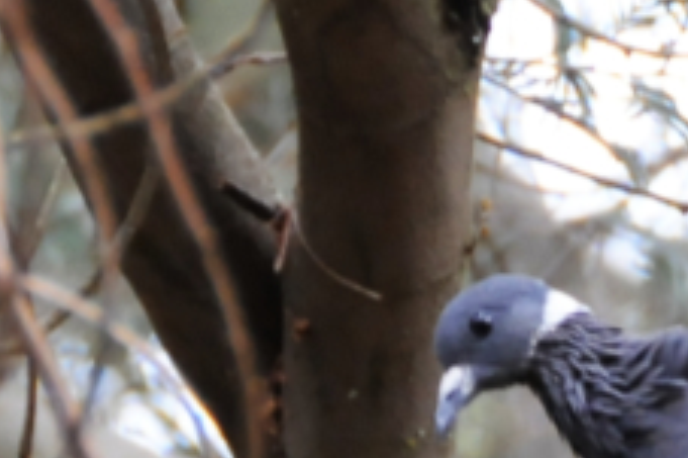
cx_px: 982
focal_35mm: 1323
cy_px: 740
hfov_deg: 1.6
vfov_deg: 1.0
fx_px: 25265
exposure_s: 1/125
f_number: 5.6
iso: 800
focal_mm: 200
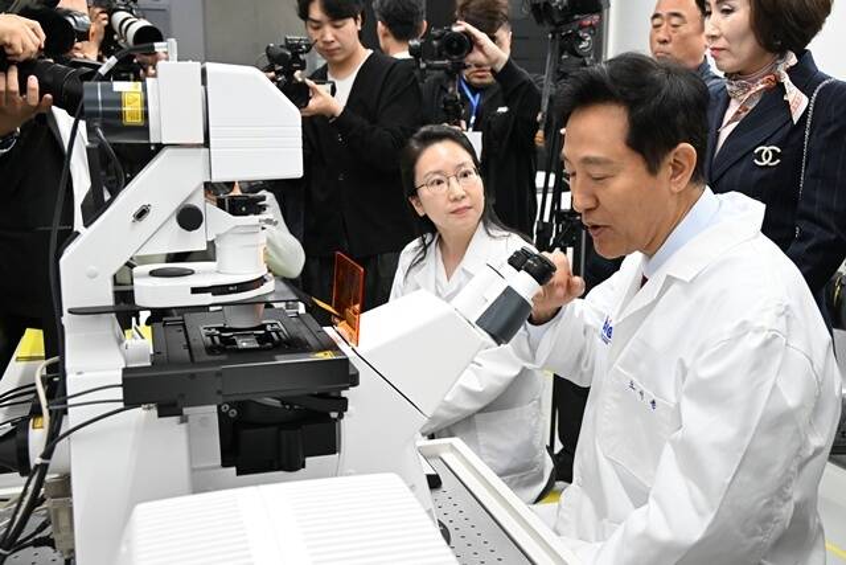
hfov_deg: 51.9
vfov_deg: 36.0
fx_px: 870
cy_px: 282
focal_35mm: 37
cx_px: 423
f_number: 5.6
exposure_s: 1/125
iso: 3200
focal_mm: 37
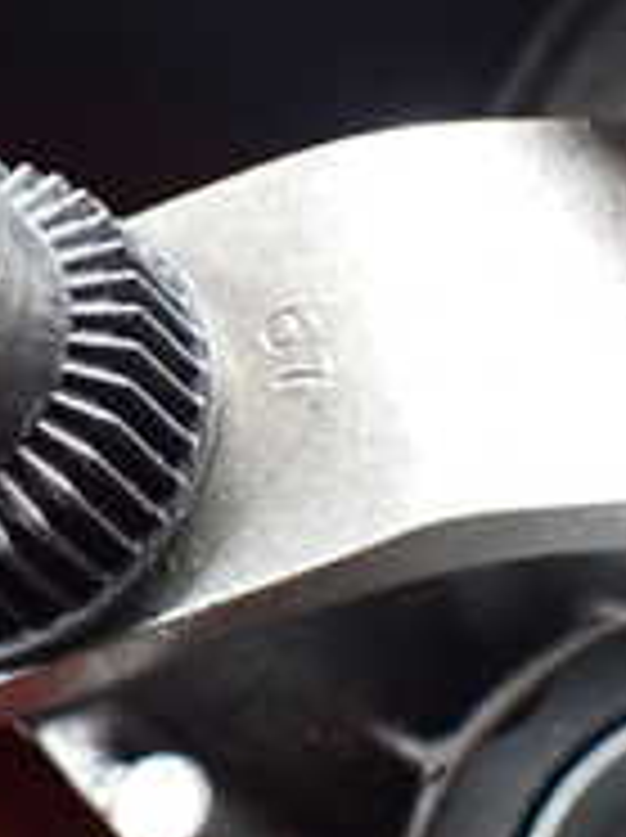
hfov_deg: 15.1
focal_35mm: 97
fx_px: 2344
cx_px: 140
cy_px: 396
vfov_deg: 20.3
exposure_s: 1/100
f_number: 2.3
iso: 800
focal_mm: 5.4
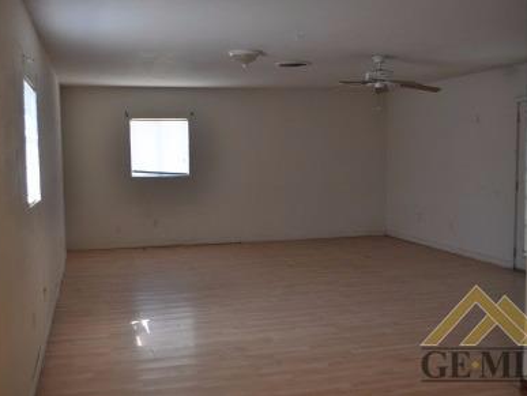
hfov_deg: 46.8
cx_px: 263
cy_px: 200
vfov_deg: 36.0
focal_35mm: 40
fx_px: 610
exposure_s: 1/80
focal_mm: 24
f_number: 4.5
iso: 400
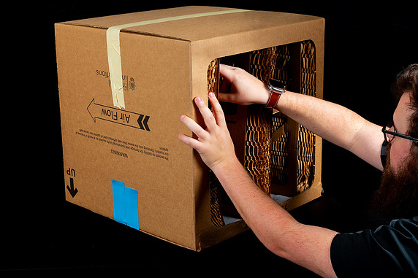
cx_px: 209
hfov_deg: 28.5
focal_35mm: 71
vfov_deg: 19.2
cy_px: 138
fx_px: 824
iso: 160
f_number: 8
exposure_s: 1/125
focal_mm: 70
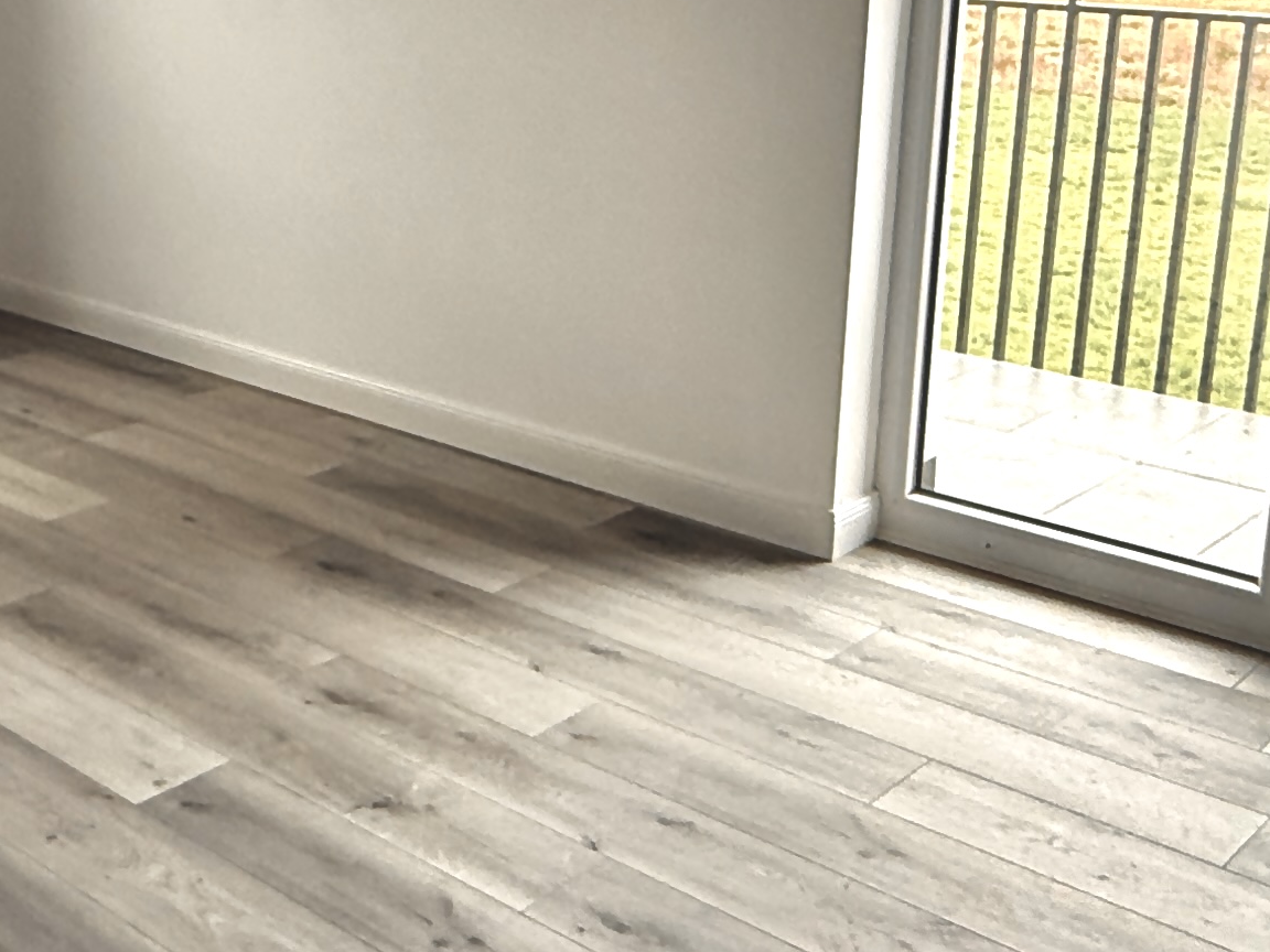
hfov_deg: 37.7
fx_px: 1798
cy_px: 257
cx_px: 278
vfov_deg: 29.3
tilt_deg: -11.5
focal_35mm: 49
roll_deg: +0.4
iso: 125
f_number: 2.2
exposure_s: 1/99
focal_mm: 2.22
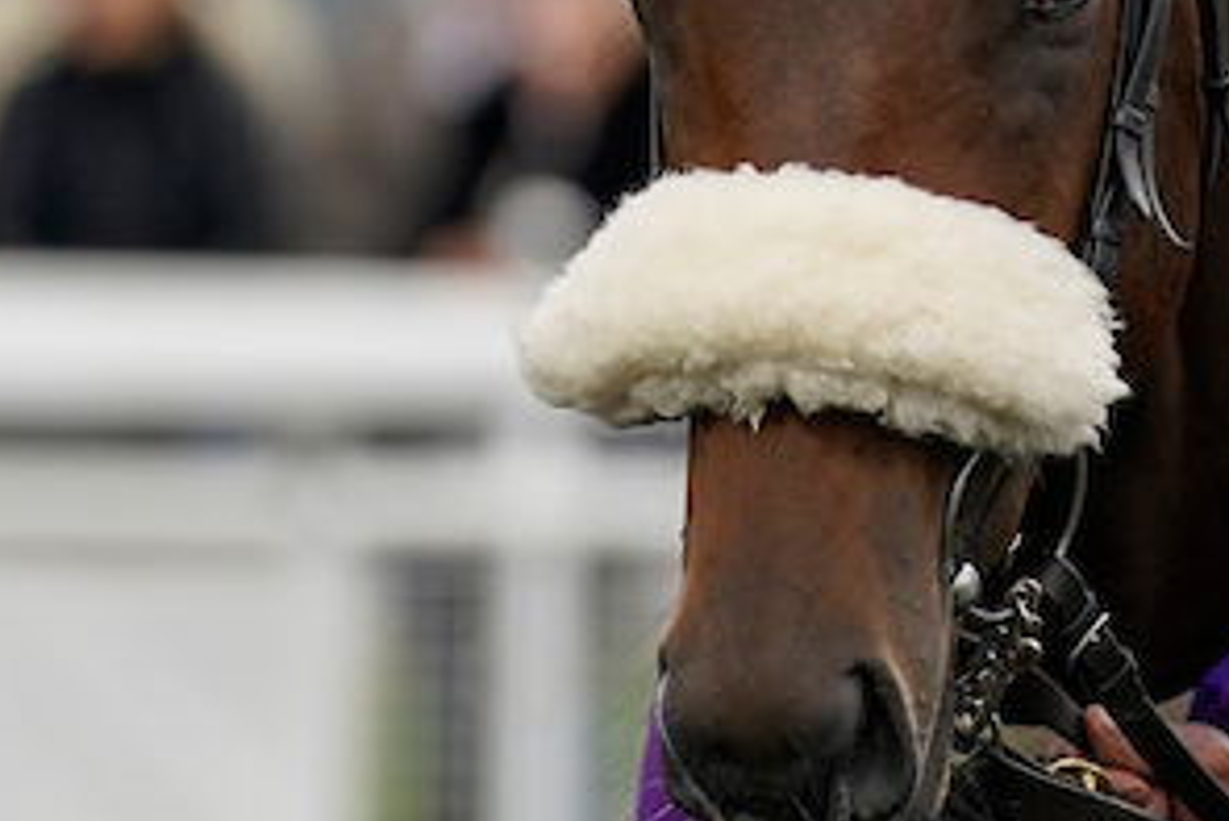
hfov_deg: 2.5
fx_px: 27801
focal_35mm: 814
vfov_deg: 1.7
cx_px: 1187
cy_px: 192
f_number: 2.8
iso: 800
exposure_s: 1/1000
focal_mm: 200
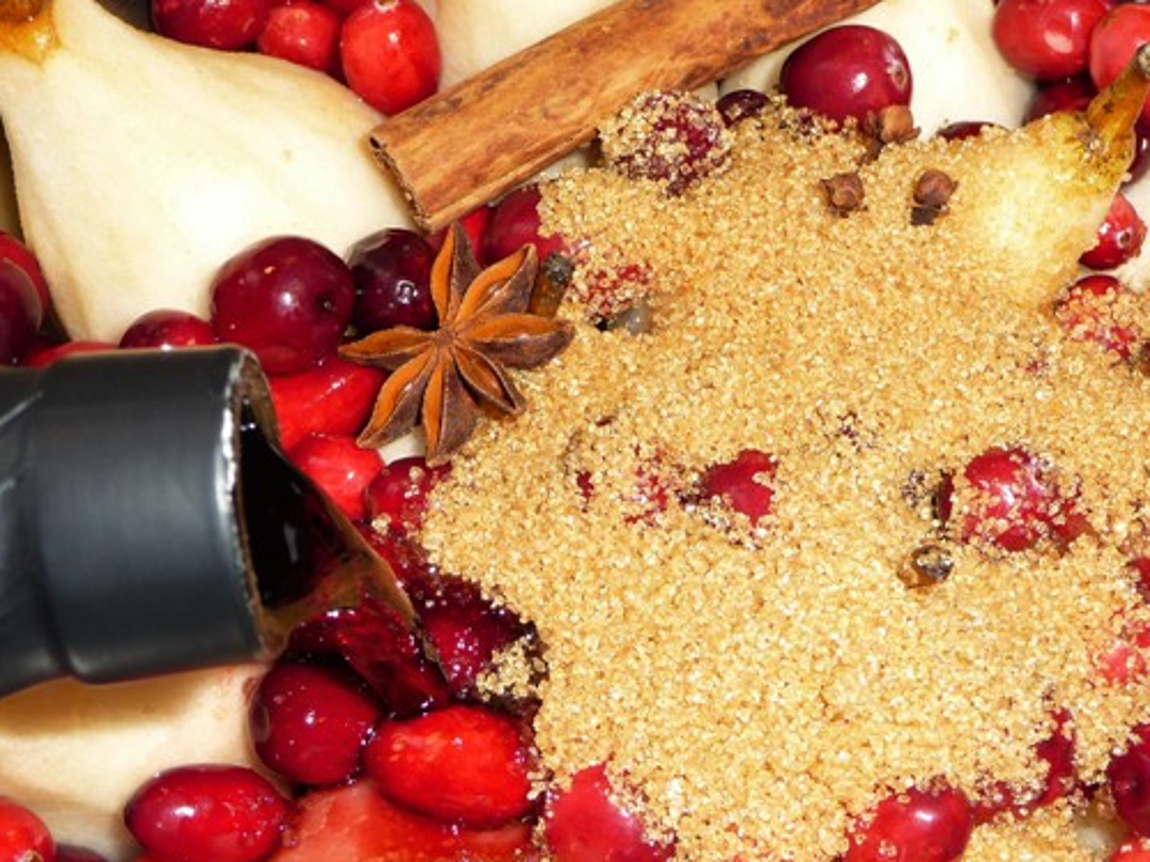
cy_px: 460
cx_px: 596
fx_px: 1827
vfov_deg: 26.6
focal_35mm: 55
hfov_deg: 34.9
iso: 100
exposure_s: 1/30
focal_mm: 7.1
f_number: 4
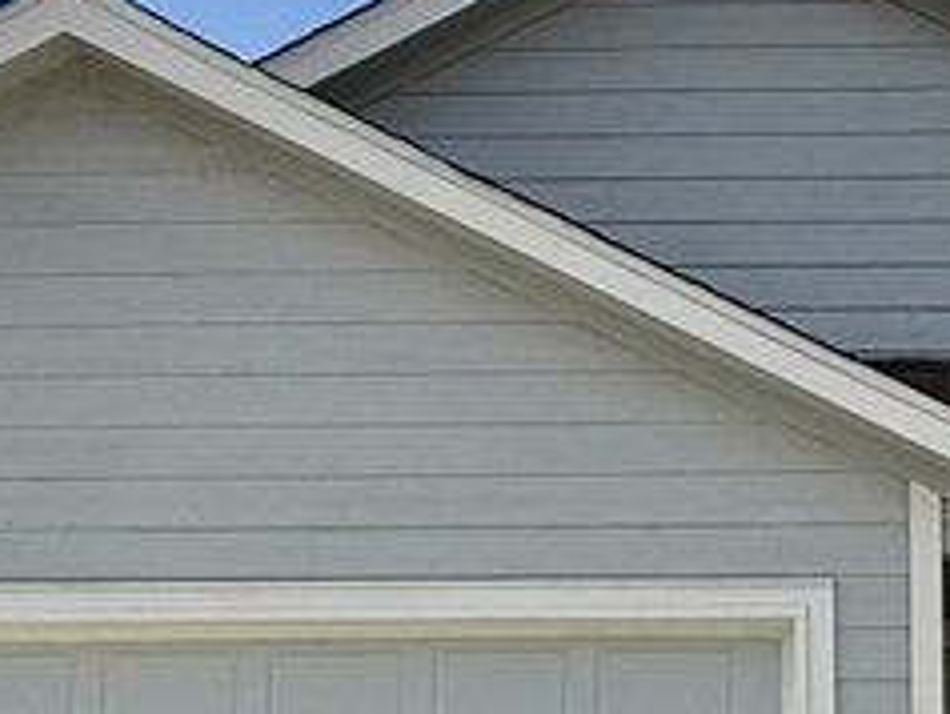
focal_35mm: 85
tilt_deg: +3.2
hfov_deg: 23.0
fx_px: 2334
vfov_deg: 16.5
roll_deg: +0.1
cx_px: 589
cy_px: 890
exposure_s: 1/4149
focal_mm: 2.22
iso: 50
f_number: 2.2
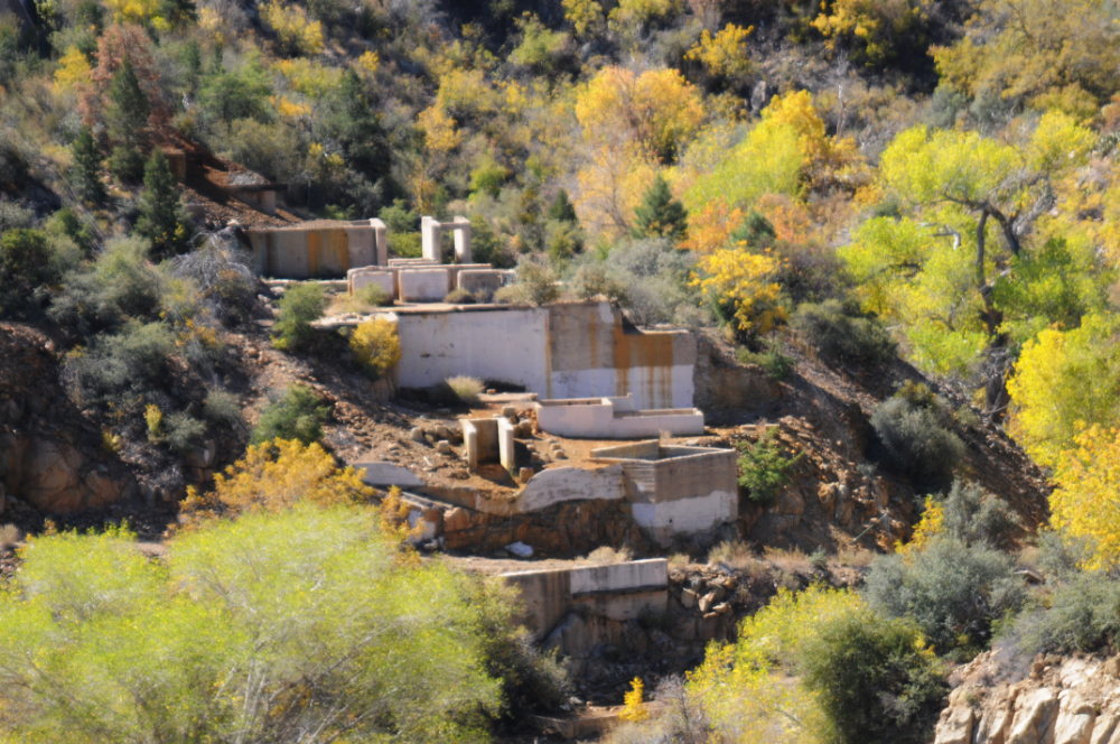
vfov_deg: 7.9
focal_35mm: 174
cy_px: 372
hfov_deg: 11.8
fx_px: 5406
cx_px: 560
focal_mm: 116
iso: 640
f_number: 5.6
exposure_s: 1/1000
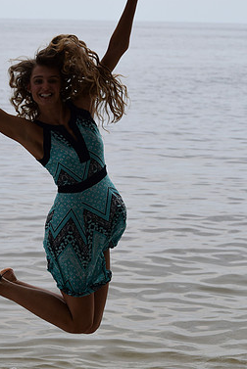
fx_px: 1302
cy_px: 254
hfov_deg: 10.8
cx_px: 76
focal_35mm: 127
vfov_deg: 16.1
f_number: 5
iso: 400
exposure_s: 1/1250
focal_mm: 55
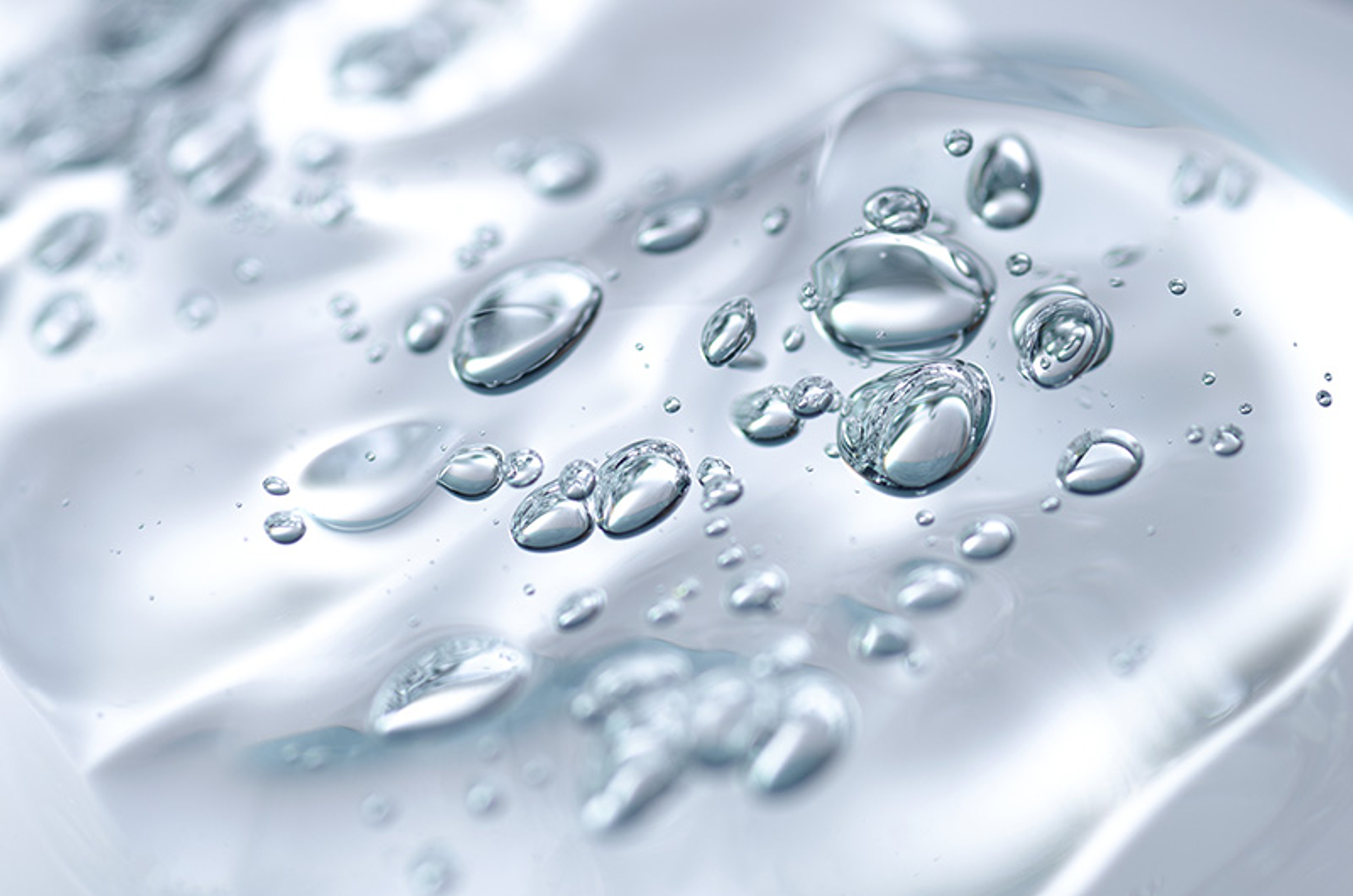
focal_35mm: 158
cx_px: 676
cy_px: 448
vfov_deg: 8.7
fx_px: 5908
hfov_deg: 13.1
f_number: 9
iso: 100
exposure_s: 1/125
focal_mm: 105
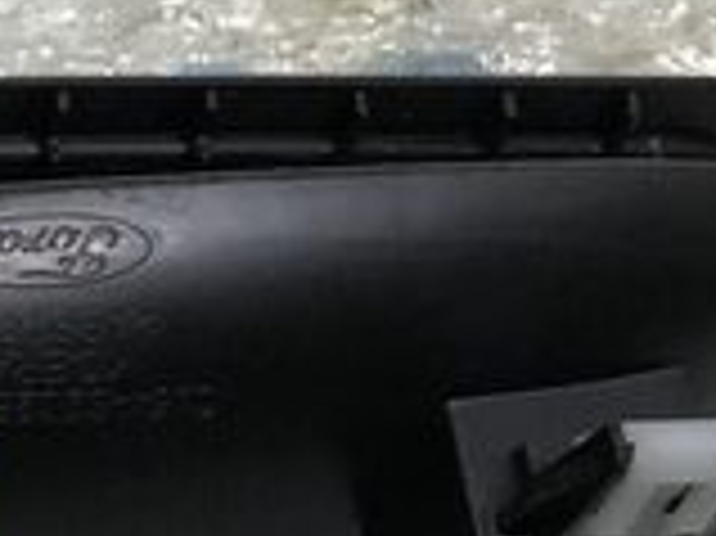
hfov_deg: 9.5
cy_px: 477
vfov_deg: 8.2
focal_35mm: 180
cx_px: -1130
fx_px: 3720
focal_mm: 4
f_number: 1.8
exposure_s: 1/33
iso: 20
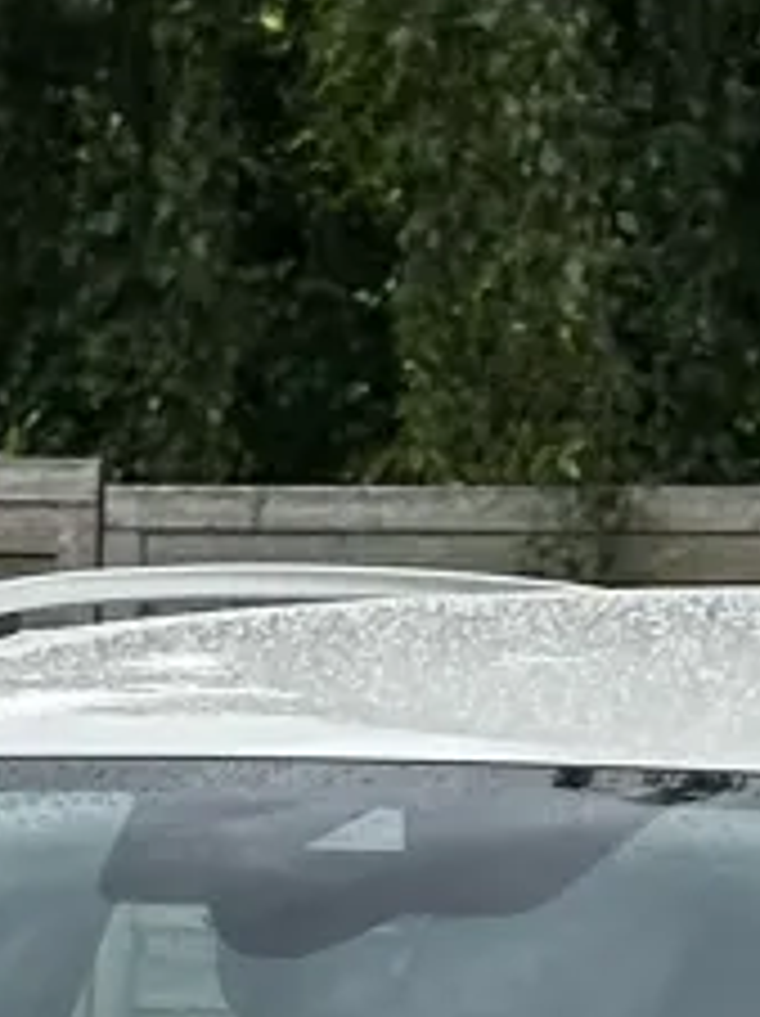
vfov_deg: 5.4
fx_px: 10646
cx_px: 184
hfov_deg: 4.1
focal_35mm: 363
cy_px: 1928
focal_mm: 6.86
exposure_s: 1/1721
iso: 64
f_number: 1.78
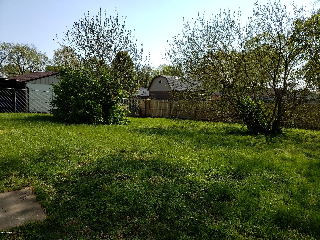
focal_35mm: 26
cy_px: 120
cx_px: 160
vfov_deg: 53.1
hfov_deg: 67.3
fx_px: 240
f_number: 1.5
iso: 50
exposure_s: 1/2496
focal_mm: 4.3
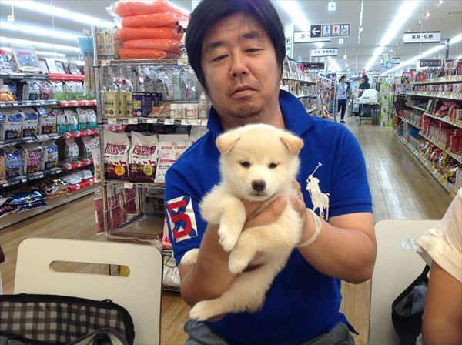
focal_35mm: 35
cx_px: 231
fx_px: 466
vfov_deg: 40.6
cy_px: 172
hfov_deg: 52.7
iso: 64
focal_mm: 4.28
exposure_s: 1/40
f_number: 2.4
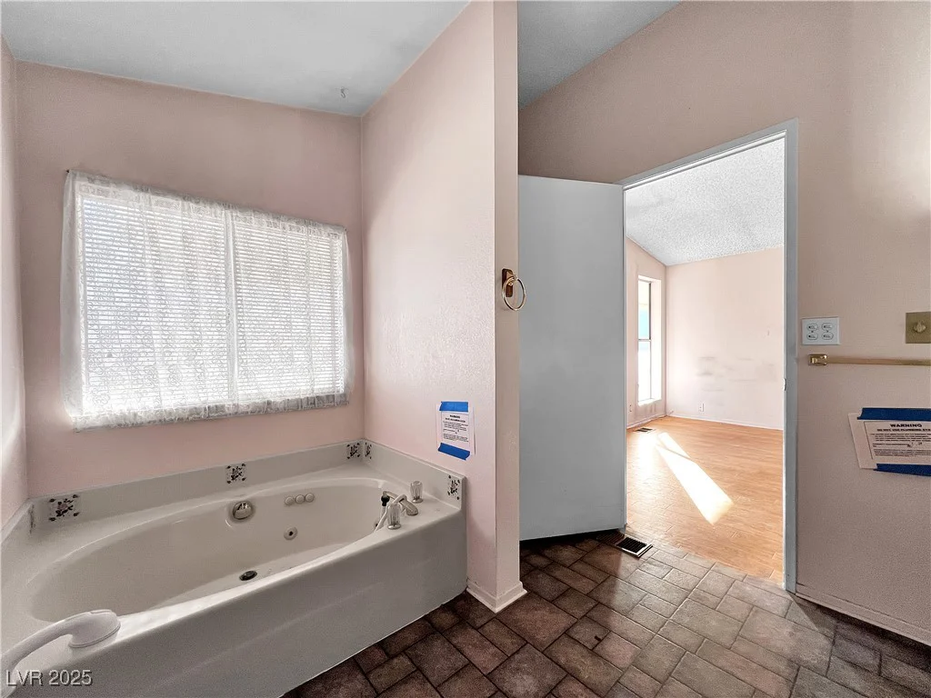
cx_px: 466
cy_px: 349
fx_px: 350
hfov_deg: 106.2
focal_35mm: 13
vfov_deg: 89.9
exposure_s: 1/99
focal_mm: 1.57
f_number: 1.8
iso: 80
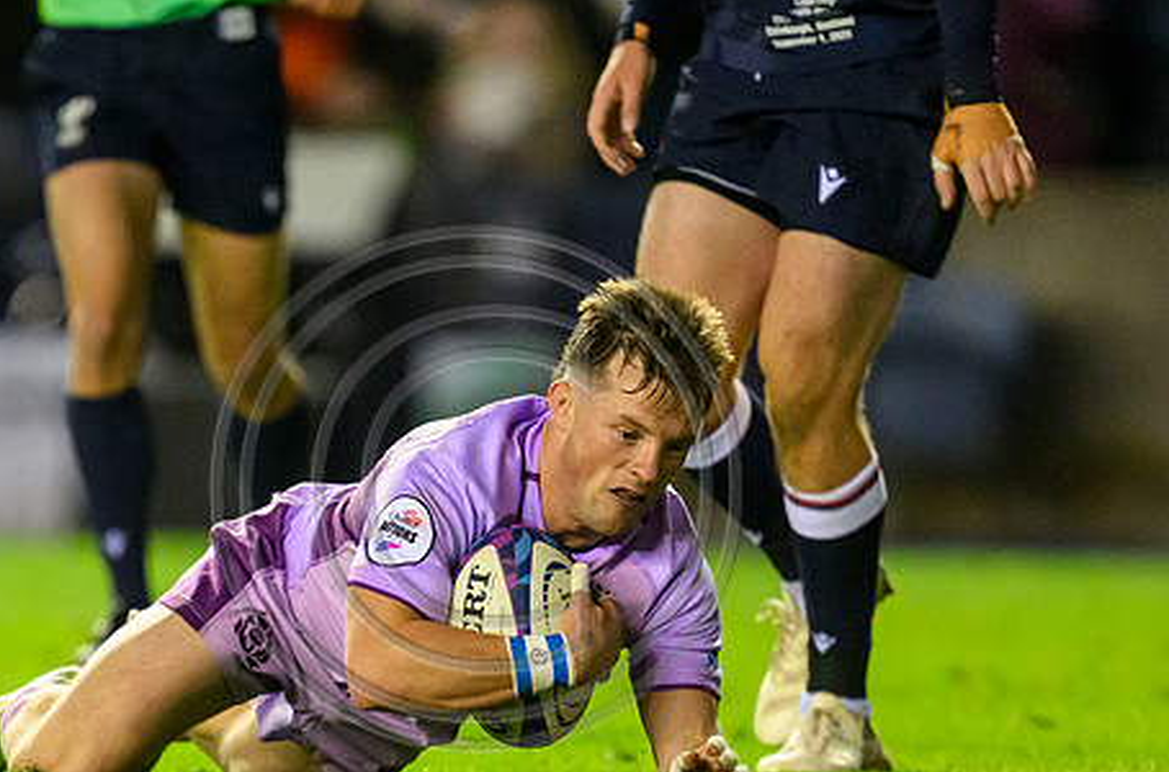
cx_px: 273
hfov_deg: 2.1
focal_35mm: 982
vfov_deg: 1.4
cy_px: 640
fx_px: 31799
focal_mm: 400
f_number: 2.8
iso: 10000
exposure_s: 1/1600
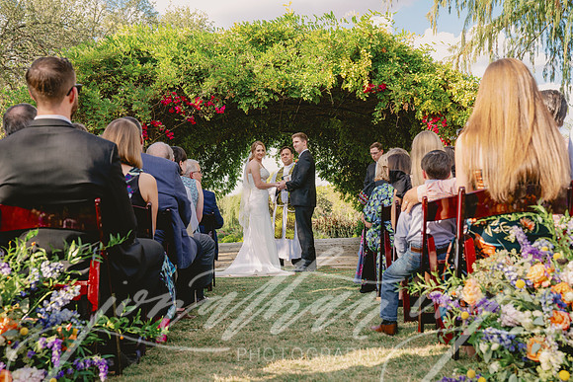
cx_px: 286
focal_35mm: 48
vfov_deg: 28.1
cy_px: 191
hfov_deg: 41.1
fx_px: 764
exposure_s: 1/125
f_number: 5.6
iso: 200
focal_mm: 48
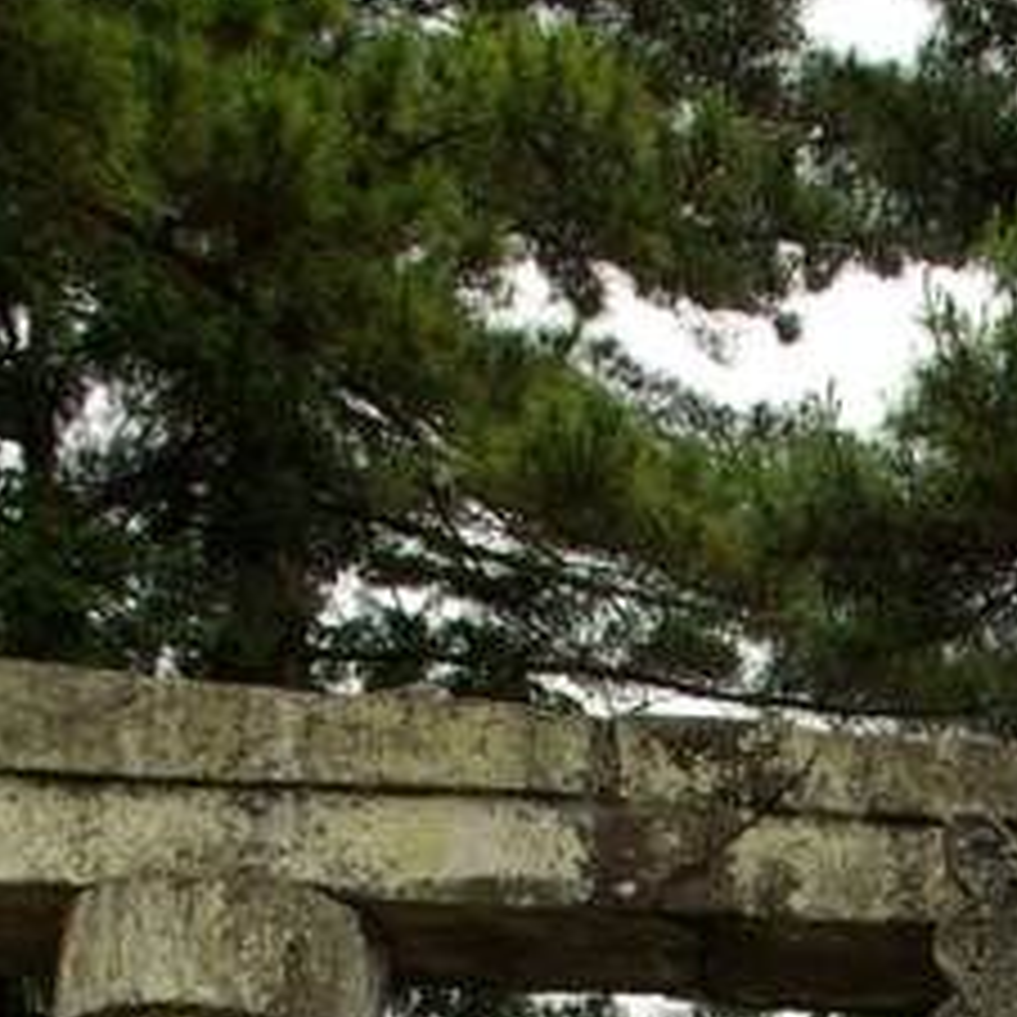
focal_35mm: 81
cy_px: 1552
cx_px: 968
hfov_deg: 20.8
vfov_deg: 18.7
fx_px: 2692
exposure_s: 1/250
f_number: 6.7
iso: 100
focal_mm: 18
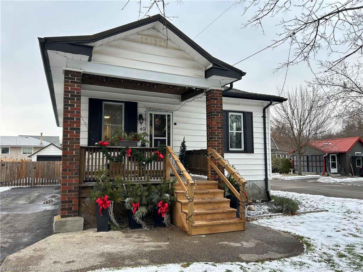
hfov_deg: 67.3
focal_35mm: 26
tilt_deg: +4.8
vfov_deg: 53.1
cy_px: 136
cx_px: 182
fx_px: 273
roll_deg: +0.5
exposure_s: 1/121
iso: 40
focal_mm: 5.7
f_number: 1.5
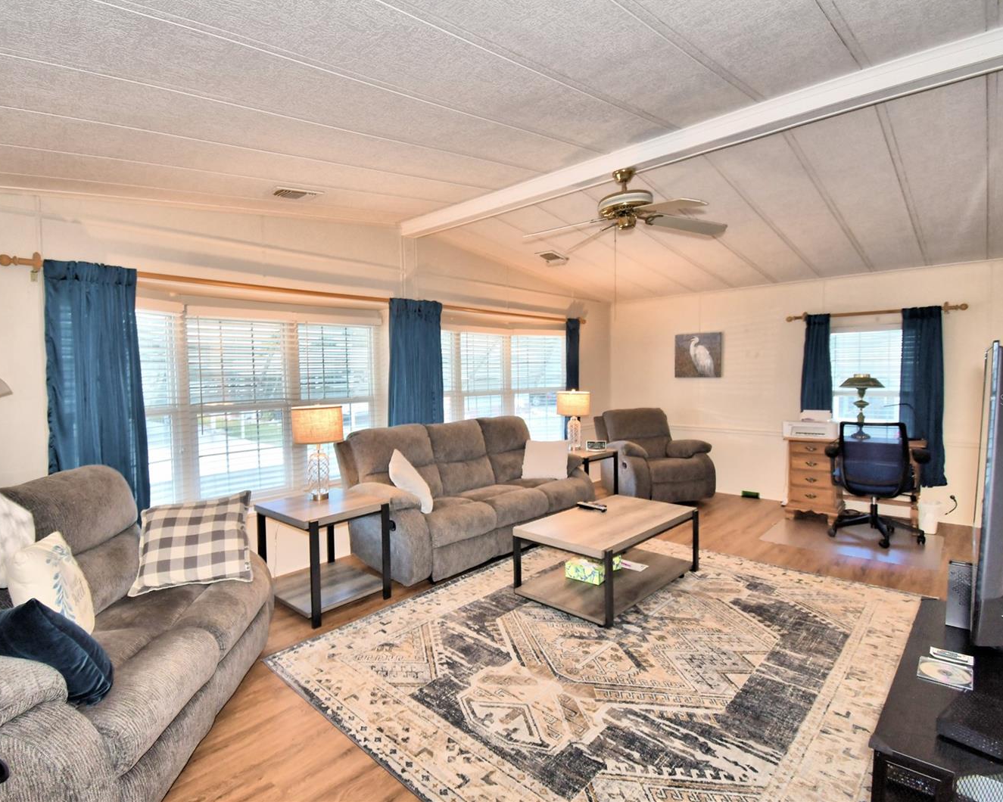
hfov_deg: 89.5
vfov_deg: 77.0
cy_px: 399
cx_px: 462
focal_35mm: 17
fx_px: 505
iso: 360
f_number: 4.5
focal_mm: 10
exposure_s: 1/30
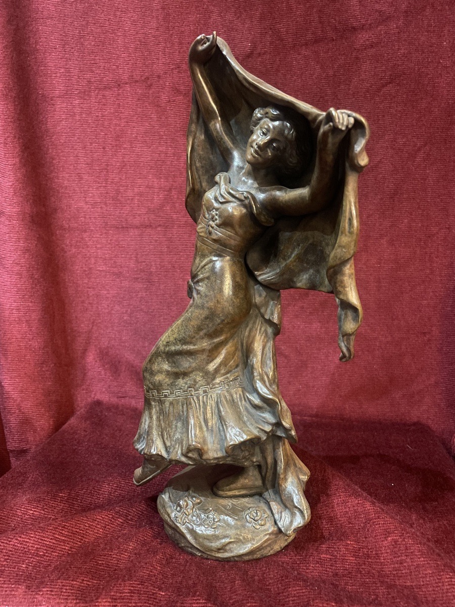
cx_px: 228
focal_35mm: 26
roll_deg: +0.2
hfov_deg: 53.1
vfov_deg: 67.3
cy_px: 304
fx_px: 456
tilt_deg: -10.2
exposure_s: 1/10
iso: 500
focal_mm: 4.2
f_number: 1.6
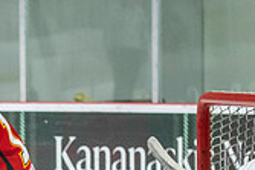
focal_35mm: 462
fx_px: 3269
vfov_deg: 3.0
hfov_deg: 4.4
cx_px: -161
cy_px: 255
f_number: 3.2
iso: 2000
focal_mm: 95
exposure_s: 1/640
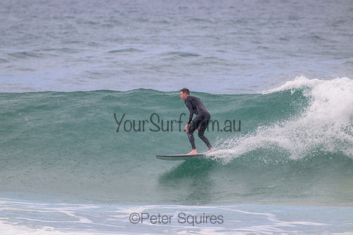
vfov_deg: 1.7
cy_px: 118
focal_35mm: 800
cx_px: 176
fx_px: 7846
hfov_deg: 2.6
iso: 1600
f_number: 11
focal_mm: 800
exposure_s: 1/2000
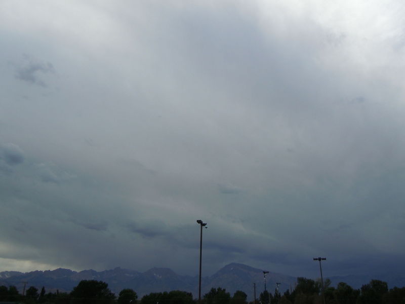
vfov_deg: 46.8
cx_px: 202
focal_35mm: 30
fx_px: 351
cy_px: 152
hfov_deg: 60.0
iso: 100
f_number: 3.5
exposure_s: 1/800
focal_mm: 5.4
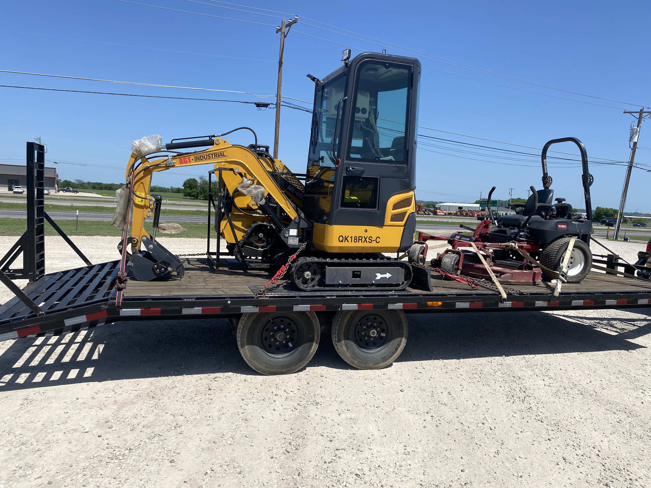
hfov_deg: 67.3
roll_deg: -2.3
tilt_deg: -7.9
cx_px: 326
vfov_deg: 53.1
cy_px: 244
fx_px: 489
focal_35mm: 26
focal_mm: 4.25
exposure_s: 1/4444
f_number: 1.8
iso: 32
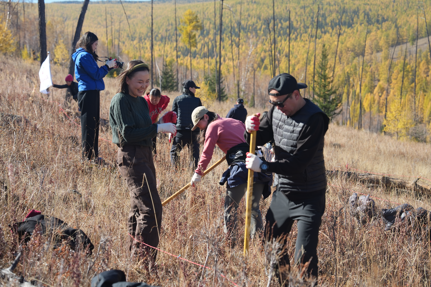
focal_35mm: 62
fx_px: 742
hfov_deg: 32.4
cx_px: 216
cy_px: 144
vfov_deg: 21.9
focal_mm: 62
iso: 320
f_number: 4
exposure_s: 1/125
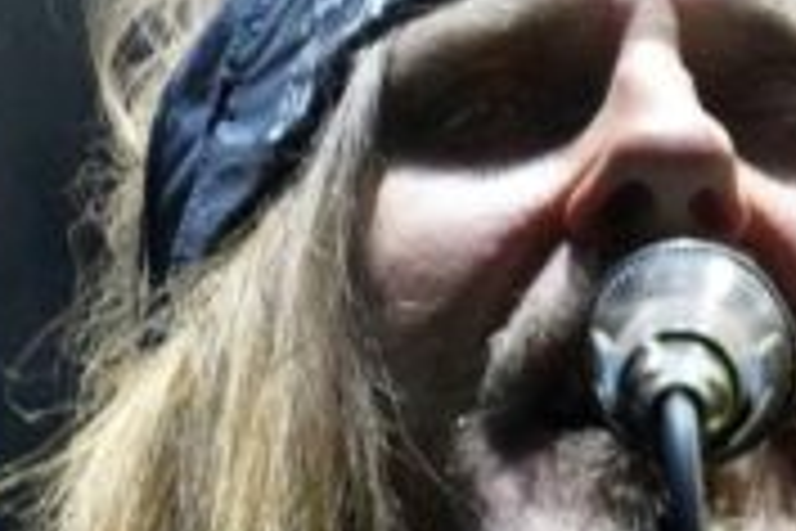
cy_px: 266
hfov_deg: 2.1
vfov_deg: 1.4
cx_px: 796
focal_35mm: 978
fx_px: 21623
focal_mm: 150
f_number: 5.6
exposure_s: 1/250
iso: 6400
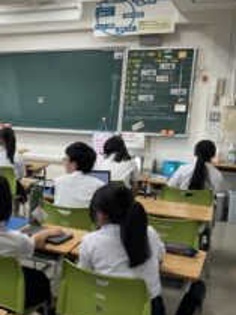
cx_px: -30
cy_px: 176
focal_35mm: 50
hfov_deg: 26.6
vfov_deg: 38.1
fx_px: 454
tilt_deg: -11.2
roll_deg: -0.9
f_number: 1.8
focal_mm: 3
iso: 50
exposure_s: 1/60
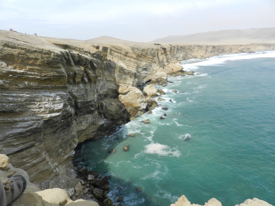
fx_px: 183
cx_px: 138
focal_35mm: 23
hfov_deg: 73.9
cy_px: 103
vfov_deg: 58.9
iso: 160
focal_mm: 4
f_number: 4.5
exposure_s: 1/800
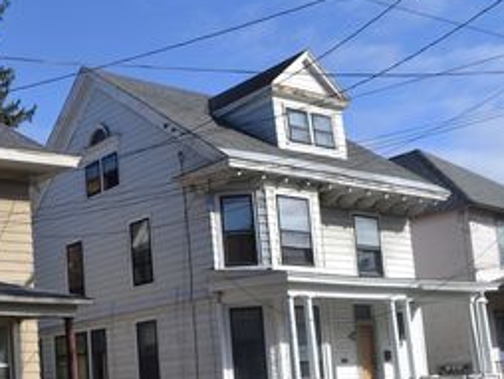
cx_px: 60
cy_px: 271
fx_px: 743
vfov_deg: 28.3
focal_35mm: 51
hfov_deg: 35.5
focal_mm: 18
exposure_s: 1/1600
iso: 400
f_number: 5.6
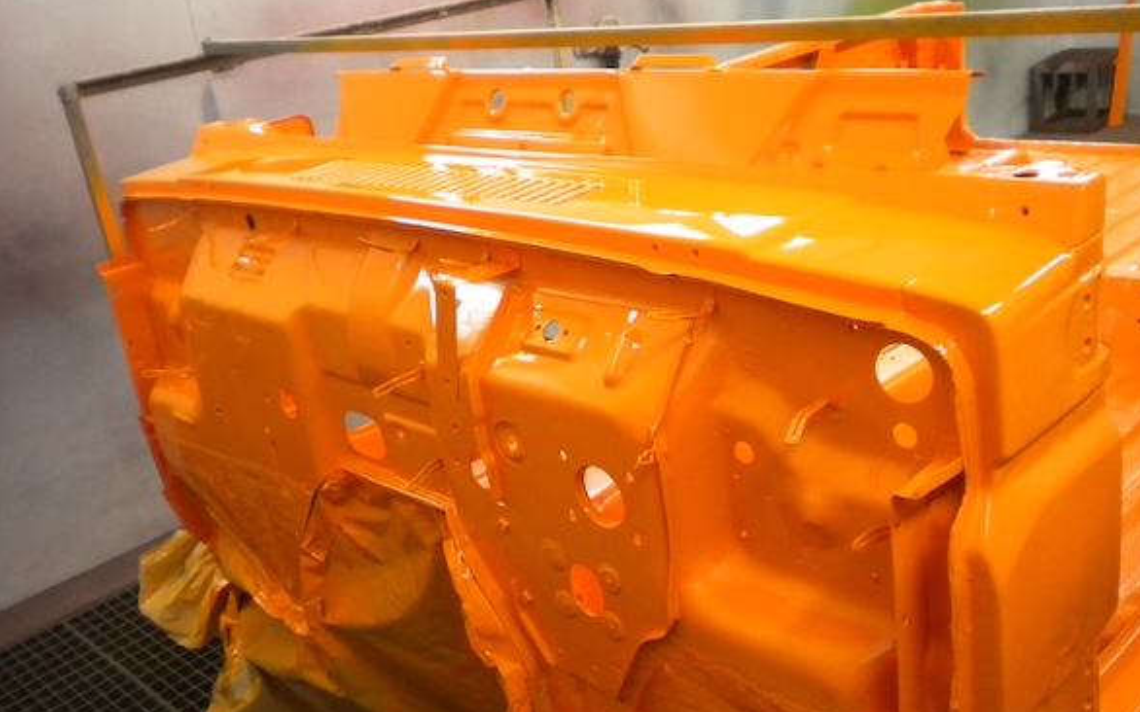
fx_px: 1180
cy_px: 397
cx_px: 566
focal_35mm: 38
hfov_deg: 51.6
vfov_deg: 33.5
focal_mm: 6.3
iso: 400
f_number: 3.1
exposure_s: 1/122
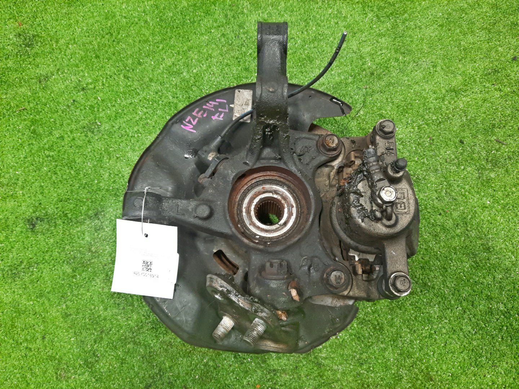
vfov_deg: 54.9
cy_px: 194
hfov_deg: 69.4
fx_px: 375
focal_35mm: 25
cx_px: 260
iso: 343
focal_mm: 4.6
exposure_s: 1/33
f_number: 2
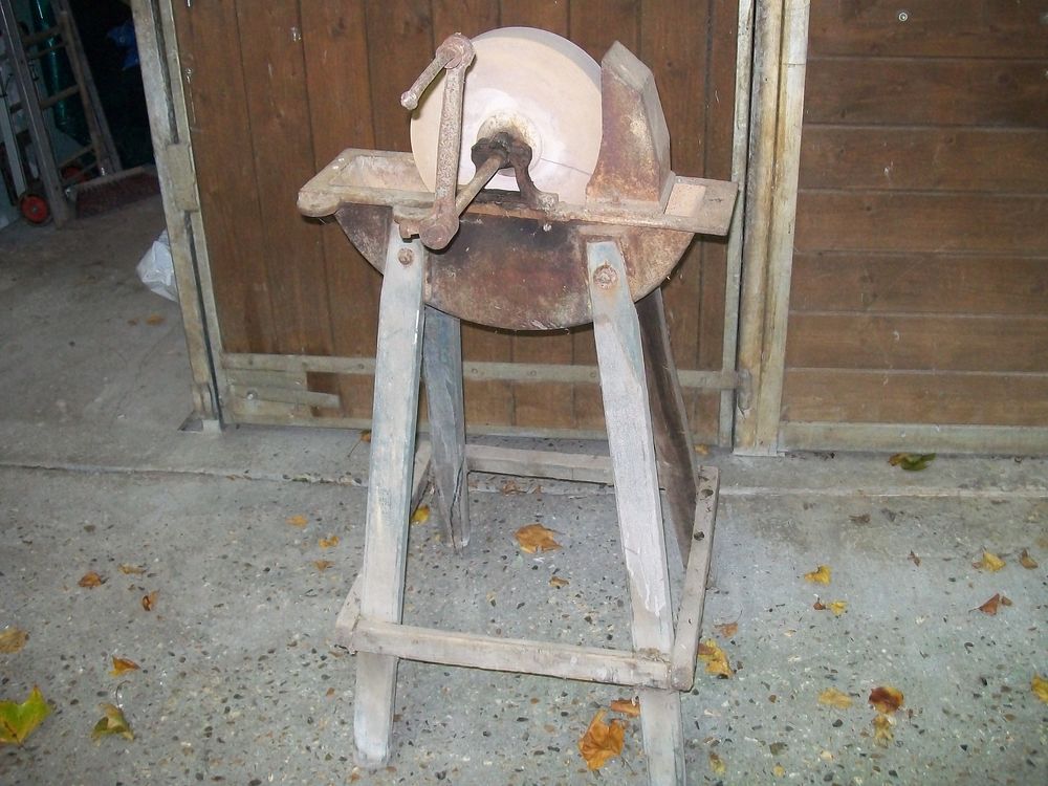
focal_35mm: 36
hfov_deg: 51.4
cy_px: 393
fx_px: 1090
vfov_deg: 39.7
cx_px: 524
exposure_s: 1/30
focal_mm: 6
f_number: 2.7
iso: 240
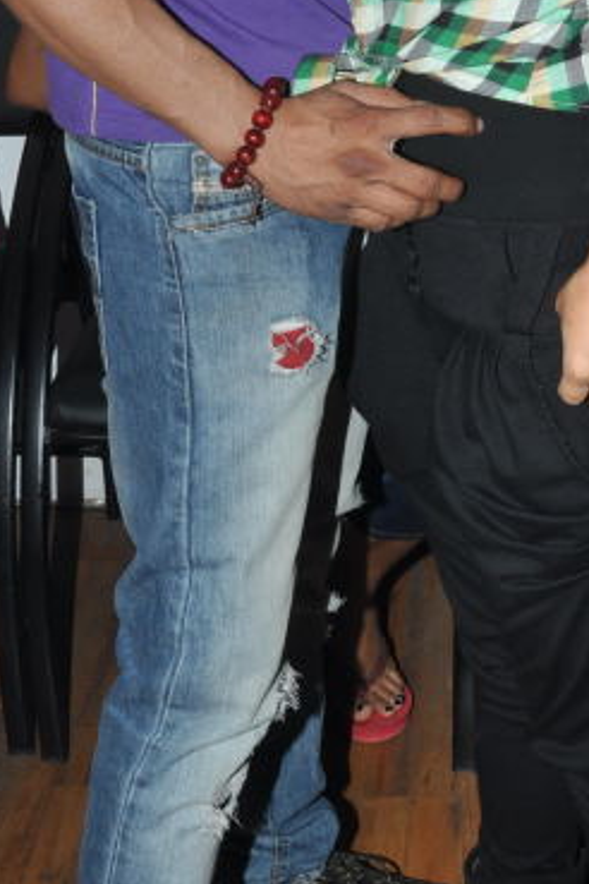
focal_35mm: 87
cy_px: 120
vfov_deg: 22.8
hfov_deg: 15.6
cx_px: 414
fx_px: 2144
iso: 200
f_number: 9
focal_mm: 21
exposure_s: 1/160
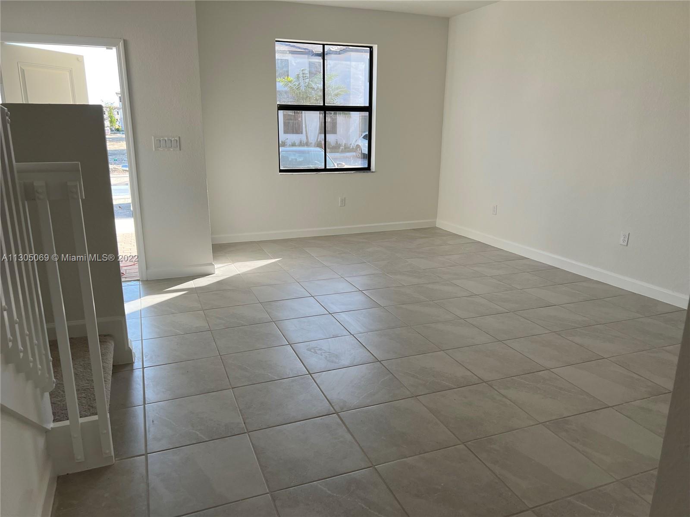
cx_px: 345
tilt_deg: -14.4
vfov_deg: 53.1
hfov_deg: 67.3
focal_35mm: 26
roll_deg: -1.0
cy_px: 258
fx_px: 518
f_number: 1.5
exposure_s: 1/377
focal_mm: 5.7
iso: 50
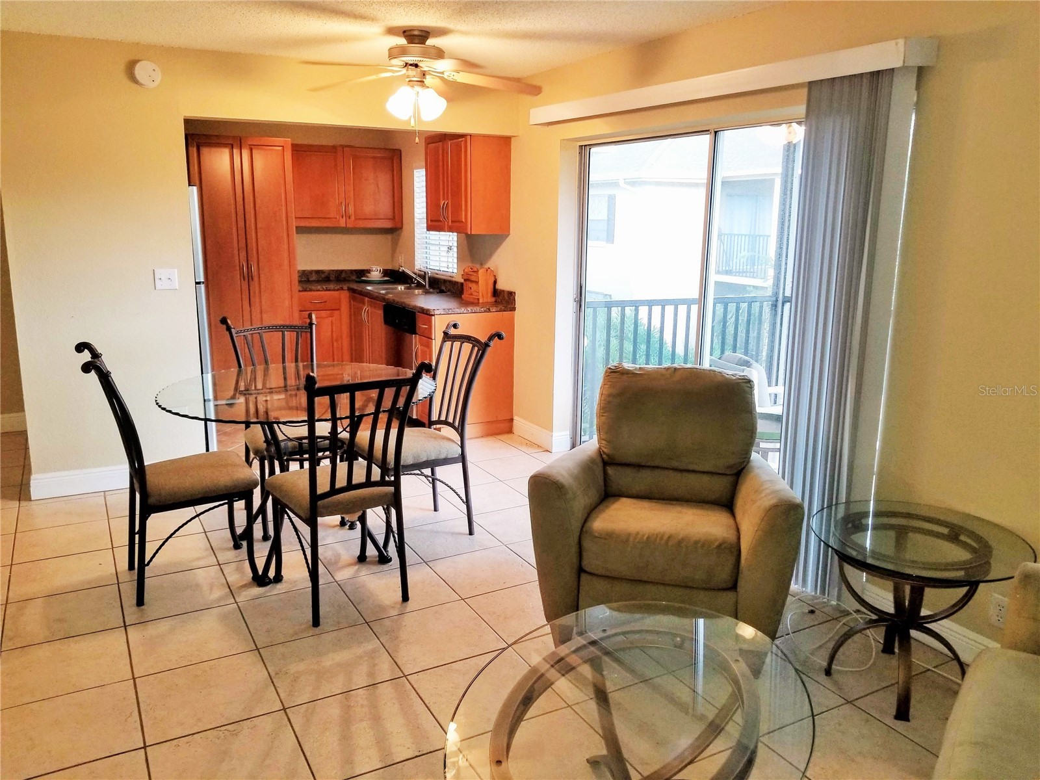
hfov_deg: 67.3
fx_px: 781
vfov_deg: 53.1
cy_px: 390
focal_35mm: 26
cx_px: 520
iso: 125
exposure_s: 1/60
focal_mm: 4.25
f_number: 1.7
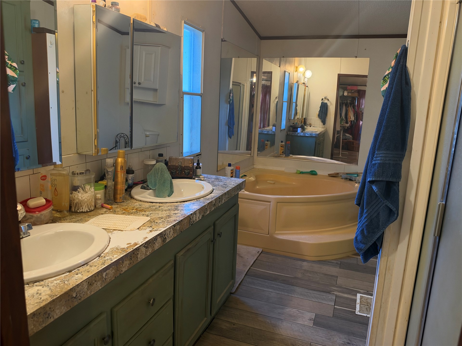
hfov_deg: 69.4
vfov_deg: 54.9
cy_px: 173
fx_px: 334
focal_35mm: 25
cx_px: 231
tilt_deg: -11.7
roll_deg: -2.7
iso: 250
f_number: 1.48
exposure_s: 1/60
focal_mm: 6.93
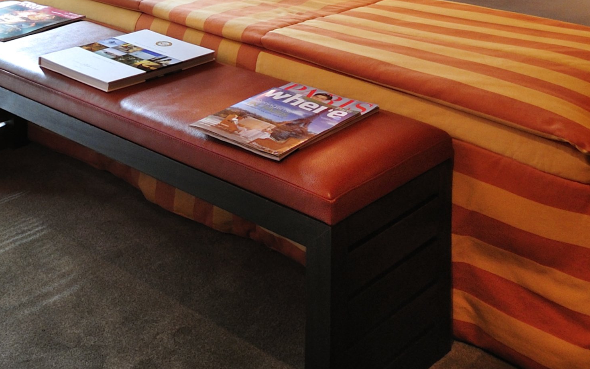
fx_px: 901
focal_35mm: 56
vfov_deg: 20.2
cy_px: -174
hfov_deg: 34.9
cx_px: 98
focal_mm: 19
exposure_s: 1/3
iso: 800
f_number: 9
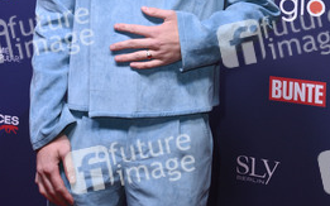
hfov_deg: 27.5
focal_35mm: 75
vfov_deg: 16.8
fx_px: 674
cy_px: -25
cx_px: 167
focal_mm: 48
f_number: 5.6
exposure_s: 1/250
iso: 1000
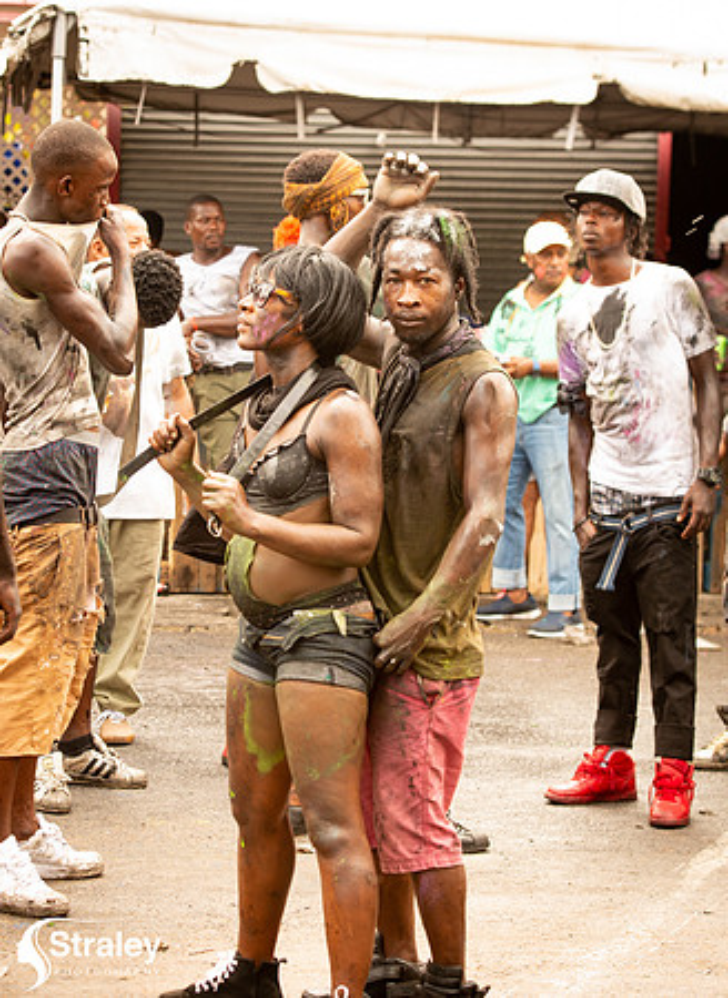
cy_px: 481
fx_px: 3234
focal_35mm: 113
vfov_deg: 17.6
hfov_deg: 12.8
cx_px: 307
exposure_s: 1/160
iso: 560
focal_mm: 75
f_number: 5.6
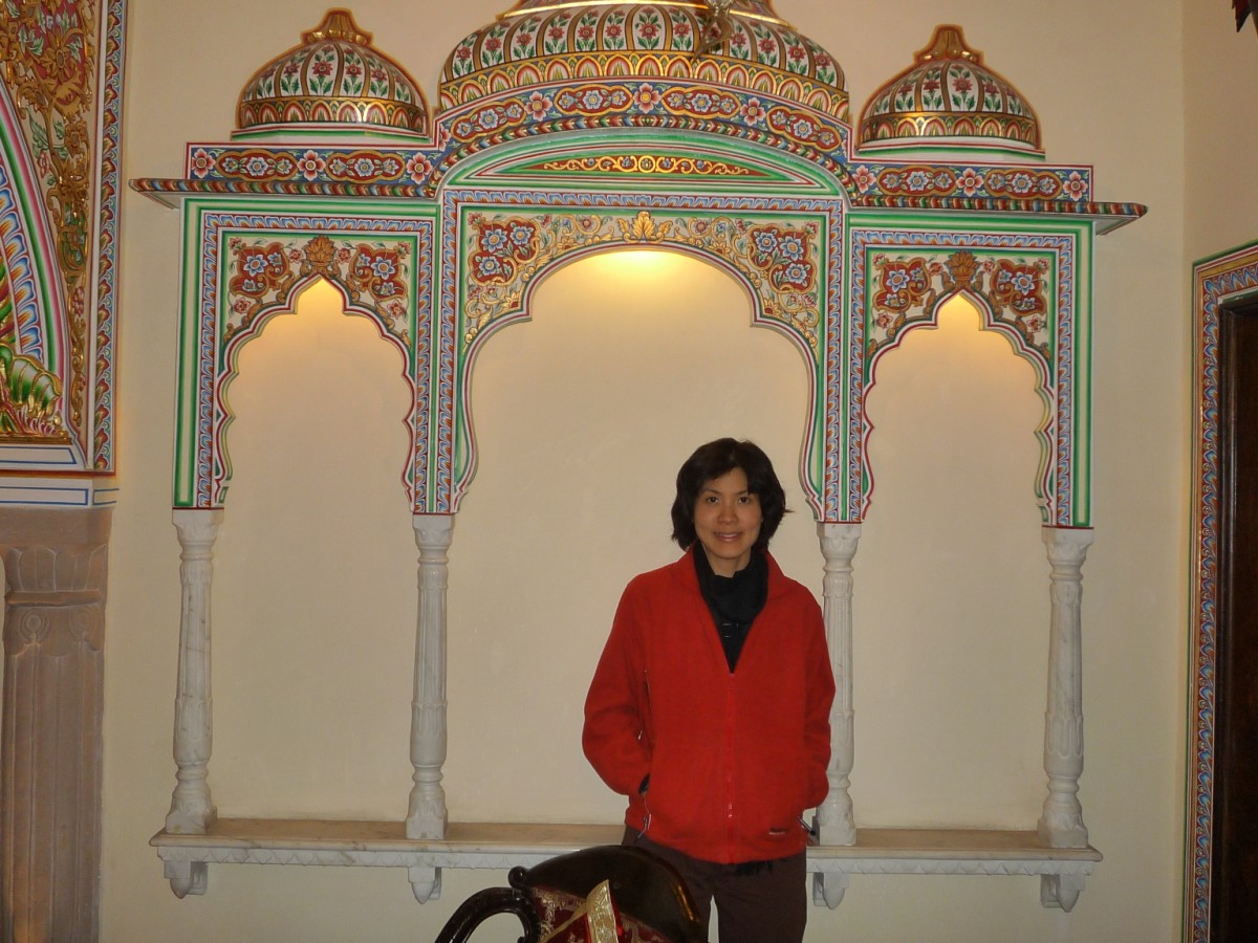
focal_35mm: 31
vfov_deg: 45.4
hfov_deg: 58.4
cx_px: 629
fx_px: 1127
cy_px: 472
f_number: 2.8
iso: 160
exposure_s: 1/30
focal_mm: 4.5
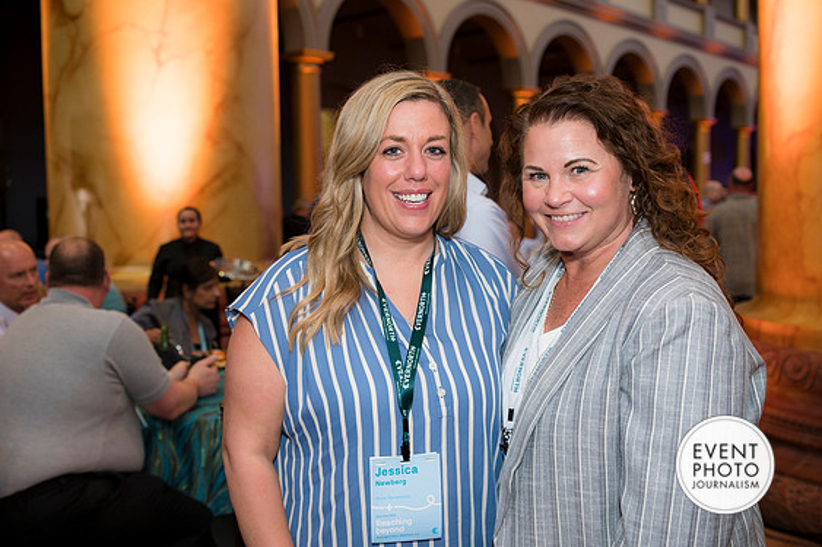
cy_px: 280
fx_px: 959
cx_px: 400
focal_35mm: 42
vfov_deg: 31.9
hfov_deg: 46.4
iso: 800
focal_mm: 38
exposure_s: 1/100
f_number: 4
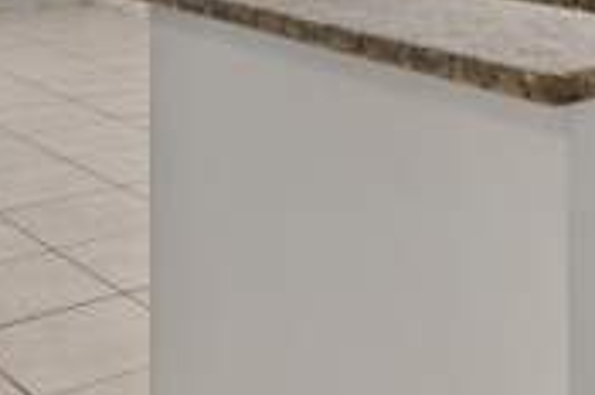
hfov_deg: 27.4
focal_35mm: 73
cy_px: -274
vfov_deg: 16.2
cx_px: 449
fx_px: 1204
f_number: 8
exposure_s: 1/125
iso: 250
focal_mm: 16
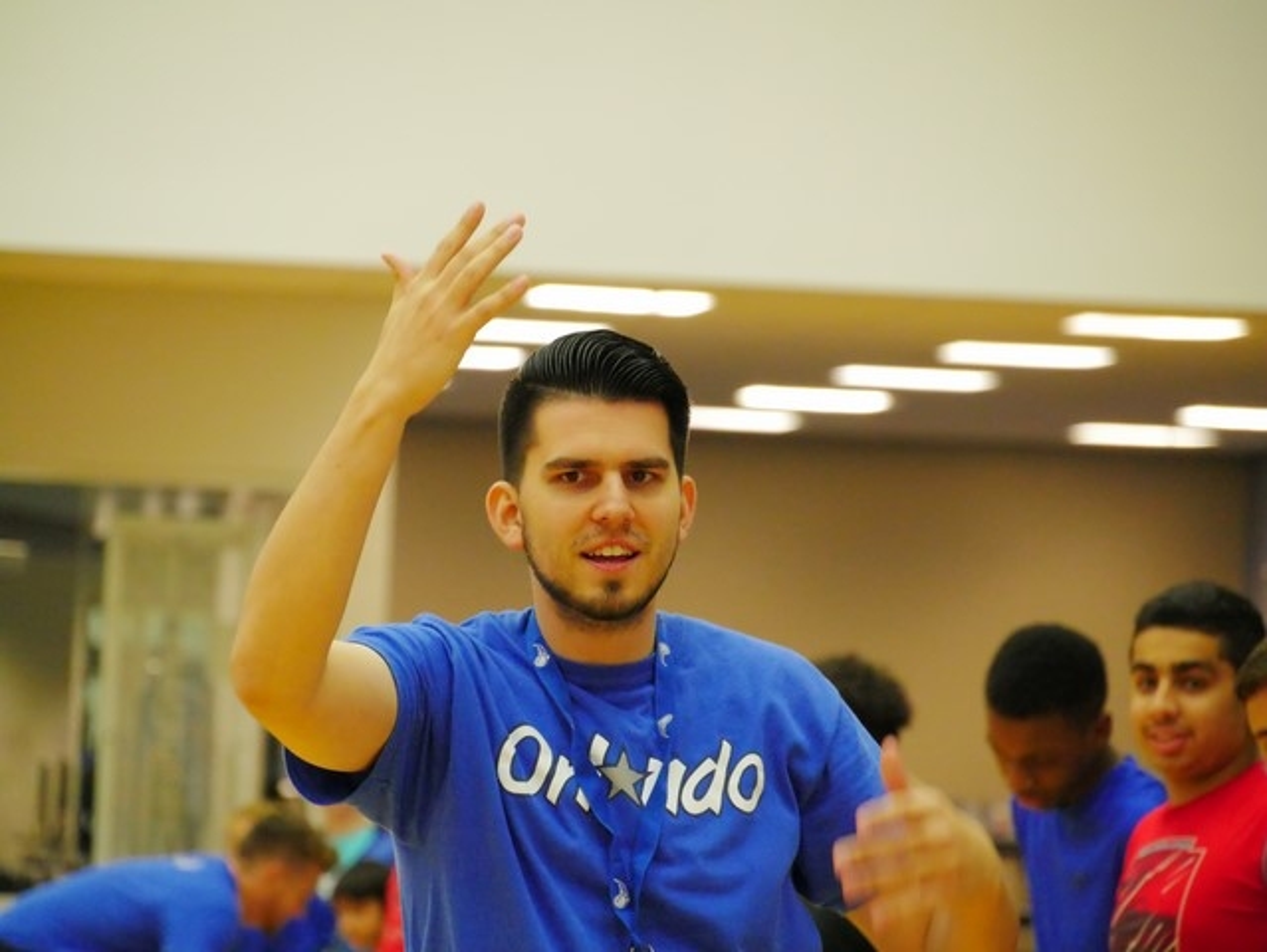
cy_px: 476
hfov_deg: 7.1
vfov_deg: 5.3
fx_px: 10254
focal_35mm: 280
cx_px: 634
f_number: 5.6
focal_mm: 140
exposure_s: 1/200
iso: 6400
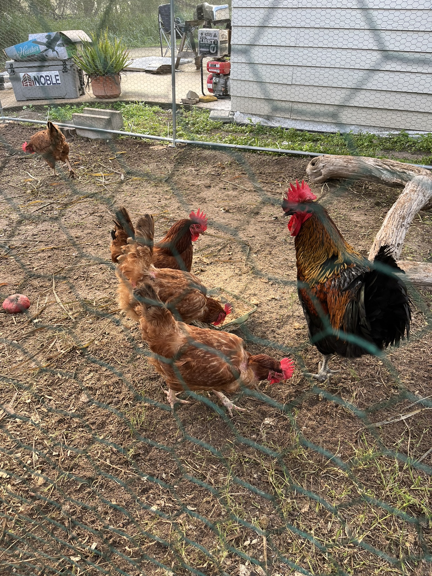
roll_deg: +1.0
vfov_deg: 67.3
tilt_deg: -32.3
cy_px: 288
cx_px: 216
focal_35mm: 26
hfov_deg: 53.1
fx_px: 433
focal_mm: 5.1
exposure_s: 1/122
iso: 50
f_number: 1.6
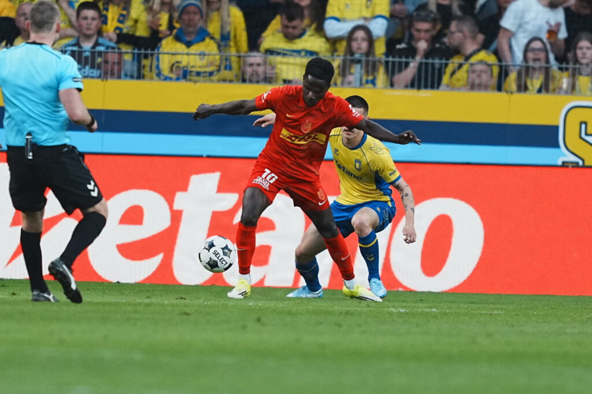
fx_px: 6572
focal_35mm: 400
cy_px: 197
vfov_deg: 3.4
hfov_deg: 5.2
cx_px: 296
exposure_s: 1/2000
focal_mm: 400
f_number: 2.8
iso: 1250
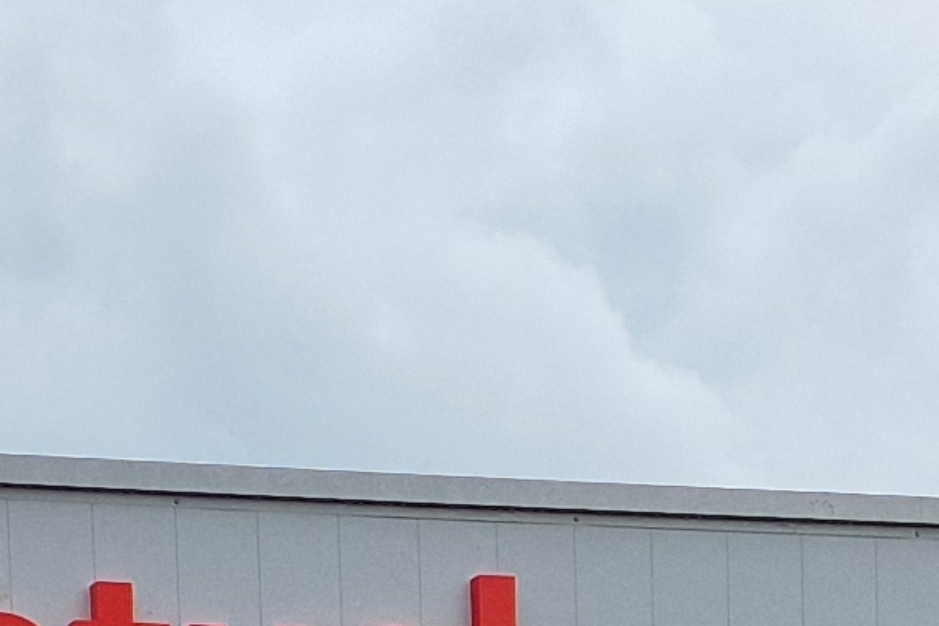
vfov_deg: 7.7
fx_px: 4095
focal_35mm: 157
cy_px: 1821
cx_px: 251
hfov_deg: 13.0
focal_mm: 6.4
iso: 50
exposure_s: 1/472
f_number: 1.8
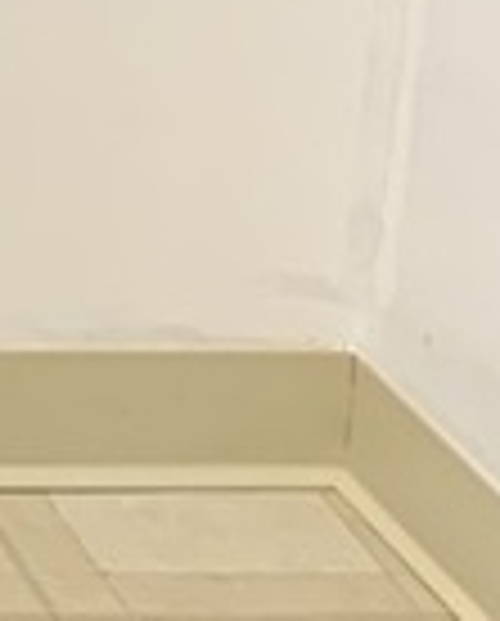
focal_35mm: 198
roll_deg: -3.0
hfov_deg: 6.8
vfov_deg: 8.6
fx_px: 3650
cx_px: -1189
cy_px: -1022
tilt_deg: -6.6
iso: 125
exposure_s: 1/60
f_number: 1.8
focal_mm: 4.25
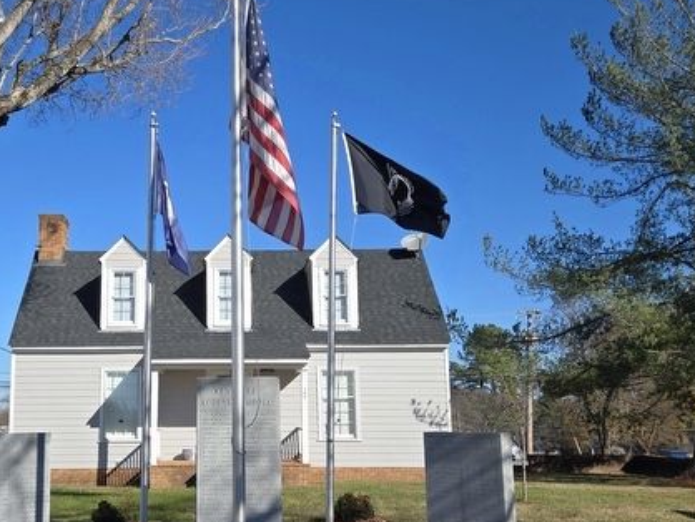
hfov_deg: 42.1
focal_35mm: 44
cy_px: 288
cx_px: 209
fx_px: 884
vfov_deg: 32.9
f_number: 1.8
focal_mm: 5.4
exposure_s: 1/1946
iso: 25
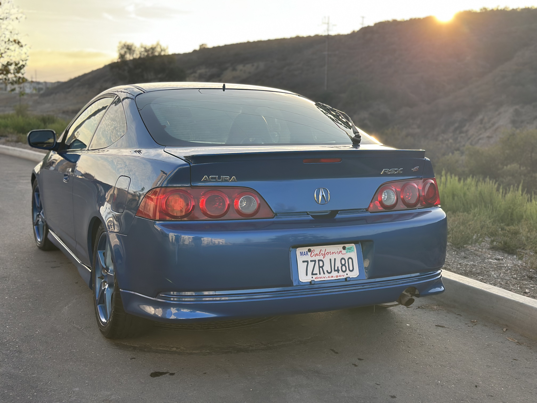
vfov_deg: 30.3
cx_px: 268
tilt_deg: -6.8
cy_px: 202
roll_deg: -1.2
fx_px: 745
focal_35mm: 48
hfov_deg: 39.7
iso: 80
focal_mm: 6.86
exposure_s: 1/1019
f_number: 1.78
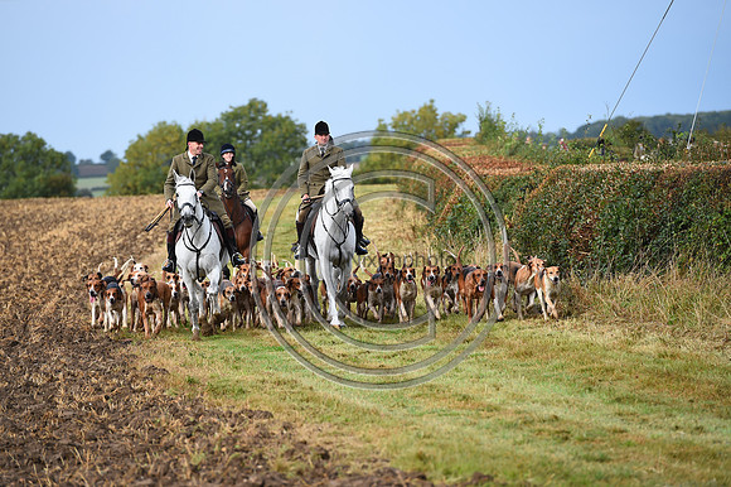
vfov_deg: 6.9
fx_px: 4059
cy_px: 244
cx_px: 366
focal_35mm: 200
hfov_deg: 10.3
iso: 320
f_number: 5
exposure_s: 1/640
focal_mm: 200
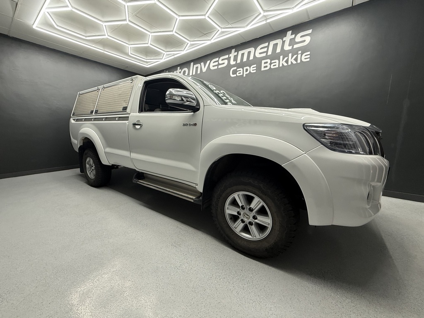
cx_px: 212
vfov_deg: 85.7
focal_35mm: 14
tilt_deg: -8.5
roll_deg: +0.8
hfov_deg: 102.1
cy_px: 159
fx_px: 171
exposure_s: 1/100
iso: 200
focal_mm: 2.22
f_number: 2.2
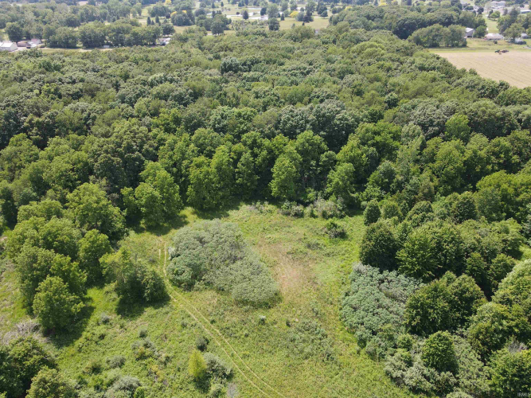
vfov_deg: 56.8
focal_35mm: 24
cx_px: 266
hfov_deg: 71.6
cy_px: 199
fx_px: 368
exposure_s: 1/200
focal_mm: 4.5
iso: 100
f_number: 2.8
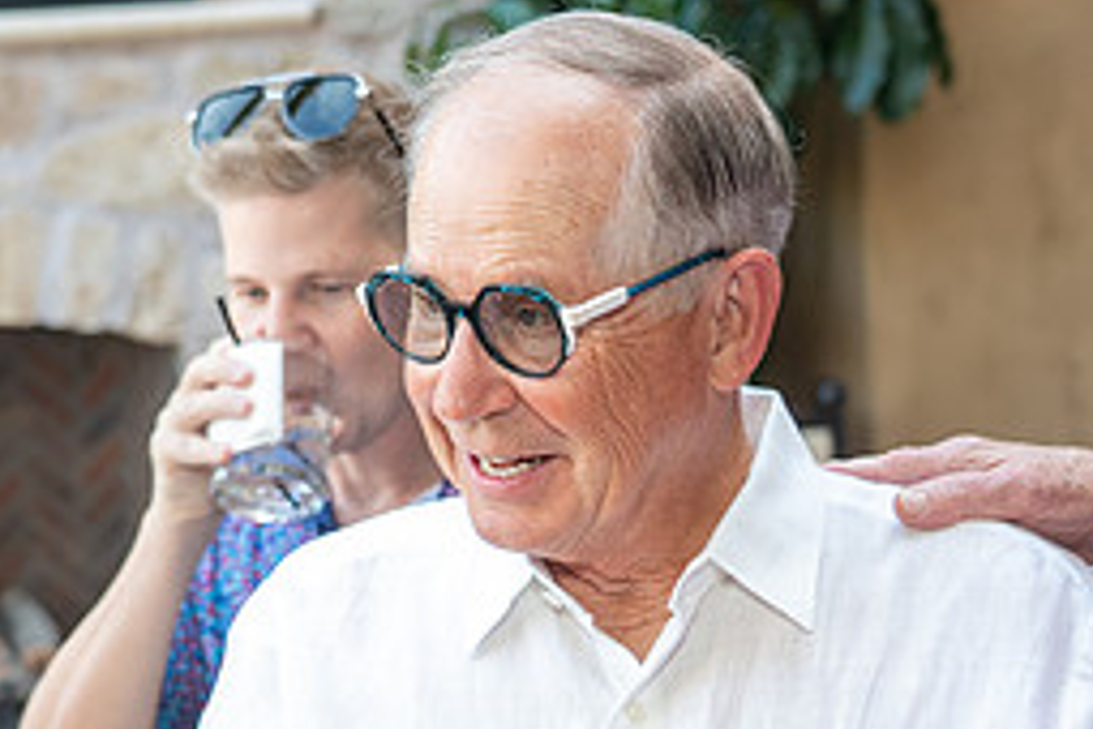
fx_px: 2763
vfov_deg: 14.9
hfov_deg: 22.1
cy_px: 633
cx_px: 210
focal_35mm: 91
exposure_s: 1/200
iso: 400
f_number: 4
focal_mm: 40
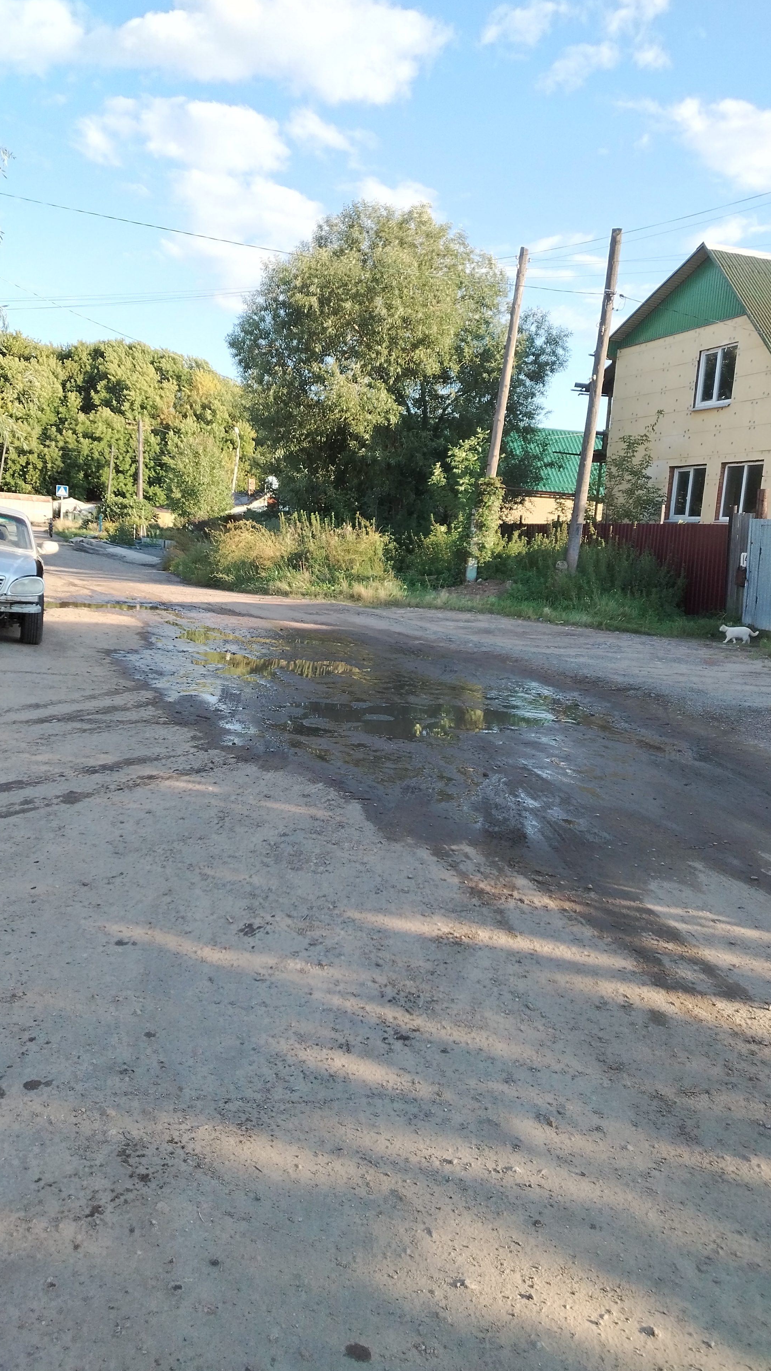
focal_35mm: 27
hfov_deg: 42.8
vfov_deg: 69.9
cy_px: 673
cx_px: 336
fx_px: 981
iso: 303
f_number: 1.75
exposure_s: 1/900
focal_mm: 5.25
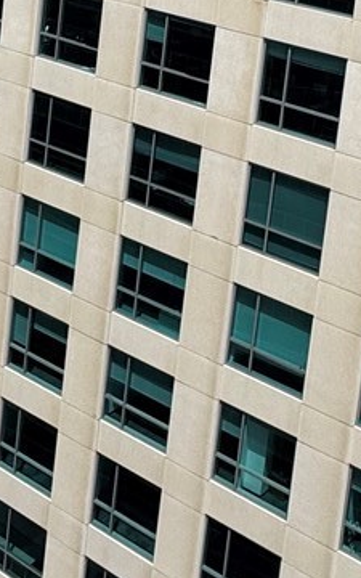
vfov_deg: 27.4
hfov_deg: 19.6
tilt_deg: -5.1
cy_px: -111
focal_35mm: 66
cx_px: 104
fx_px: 1039
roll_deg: -5.1
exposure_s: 1/2208
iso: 50
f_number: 2.2
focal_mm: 2.22
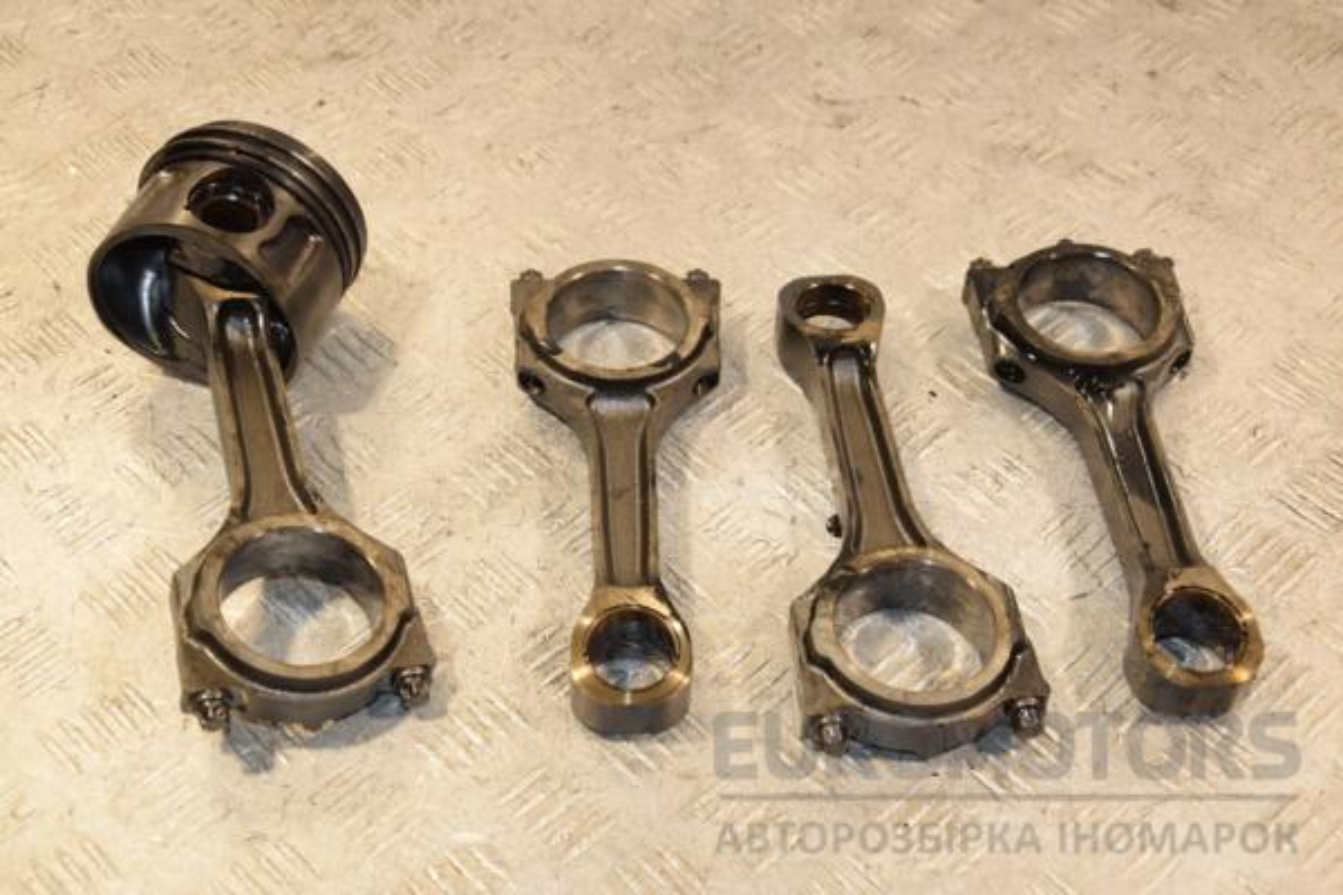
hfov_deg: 35.1
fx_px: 2126
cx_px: 672
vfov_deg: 23.8
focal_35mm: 57
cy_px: 448
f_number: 5.6
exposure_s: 1/200
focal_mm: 38
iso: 800
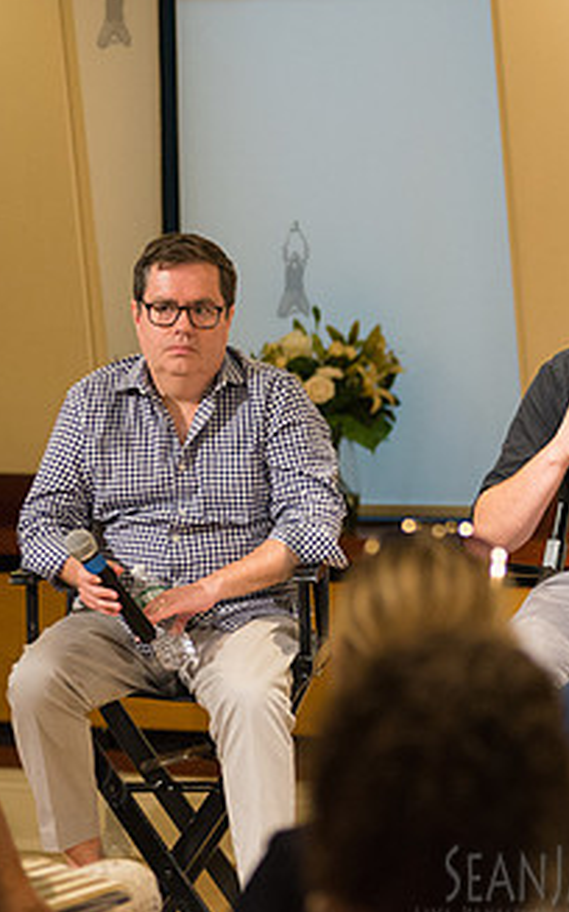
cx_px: 653
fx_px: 5615
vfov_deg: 9.3
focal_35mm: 226
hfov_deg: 5.8
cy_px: 403
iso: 3200
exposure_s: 1/320
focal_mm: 125
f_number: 3.5
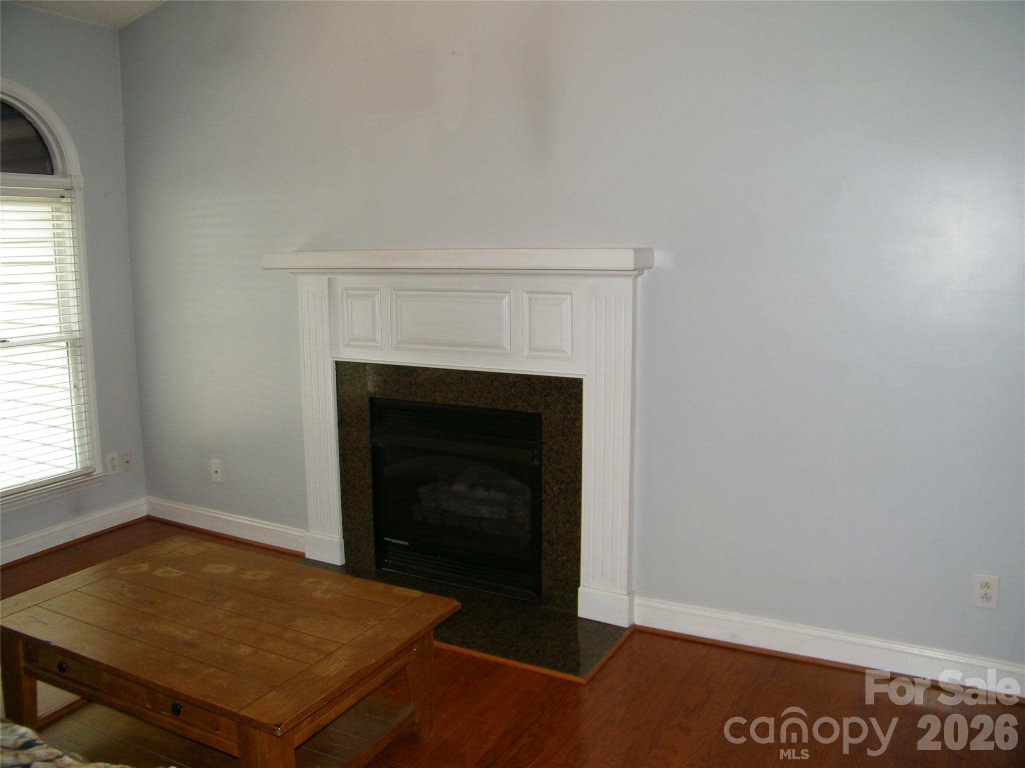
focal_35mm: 28
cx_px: 512
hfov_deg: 63.4
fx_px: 829
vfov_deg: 49.7
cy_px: 384
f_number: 3.5
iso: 80
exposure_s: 1/30
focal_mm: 5
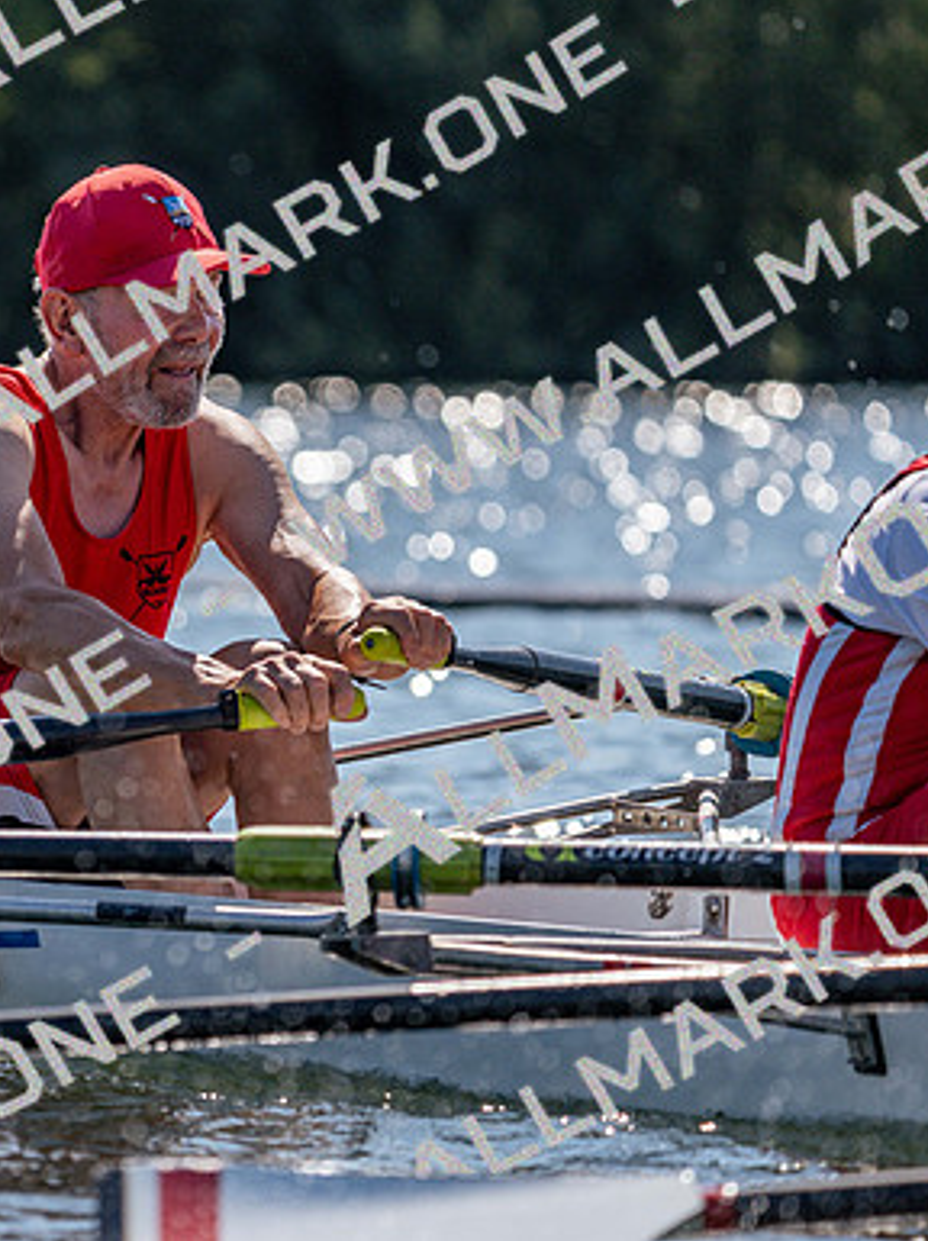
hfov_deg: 3.6
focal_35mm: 412
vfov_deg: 4.8
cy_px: 620
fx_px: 14751
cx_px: 55
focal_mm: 284
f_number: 5.6
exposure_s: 1/1600
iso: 200
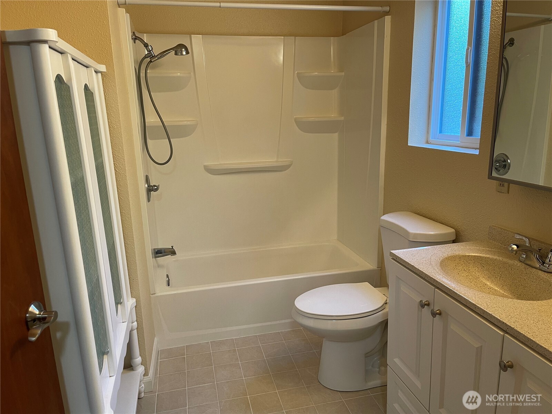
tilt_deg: -13.9
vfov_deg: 54.9
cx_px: 276
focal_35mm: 25
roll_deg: +1.8
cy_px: 207
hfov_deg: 69.4
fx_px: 399
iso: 100
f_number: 1.6
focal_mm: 5.1
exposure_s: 1/60
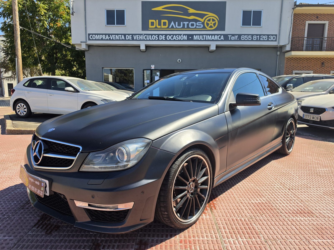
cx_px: 167
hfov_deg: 73.9
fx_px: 222
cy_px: 125
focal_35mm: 23
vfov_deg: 58.9
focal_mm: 6.5
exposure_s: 1/6147
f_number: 1.4
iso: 64
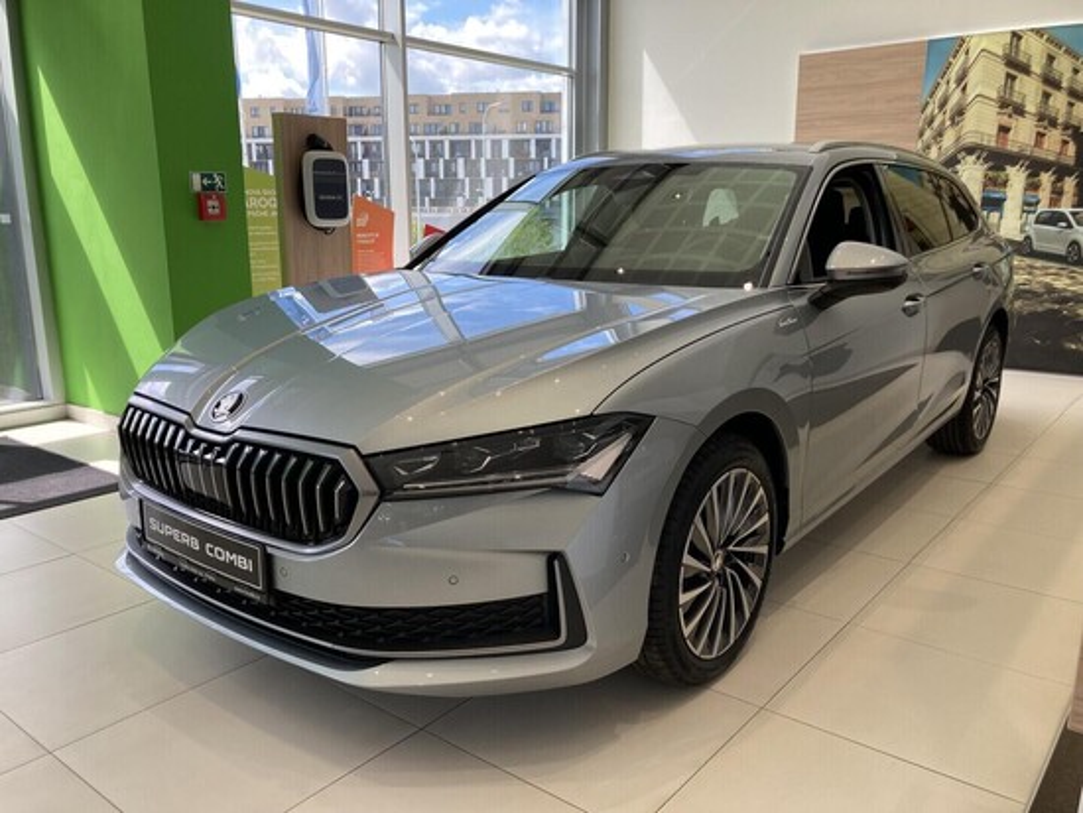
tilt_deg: -13.3
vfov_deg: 49.8
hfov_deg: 63.4
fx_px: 876
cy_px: 406
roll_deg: +0.4
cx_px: 542
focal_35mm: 28
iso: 20
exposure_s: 1/241
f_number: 1.8
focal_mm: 3.99
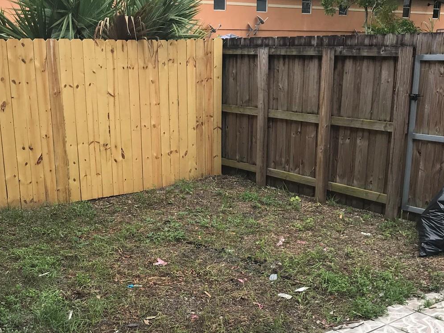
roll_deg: +1.2
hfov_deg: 42.0
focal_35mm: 45
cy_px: 223
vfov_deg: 31.9
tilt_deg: -16.5
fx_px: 577
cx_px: 189
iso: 20
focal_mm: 3.99
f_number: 1.8
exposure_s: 1/1100
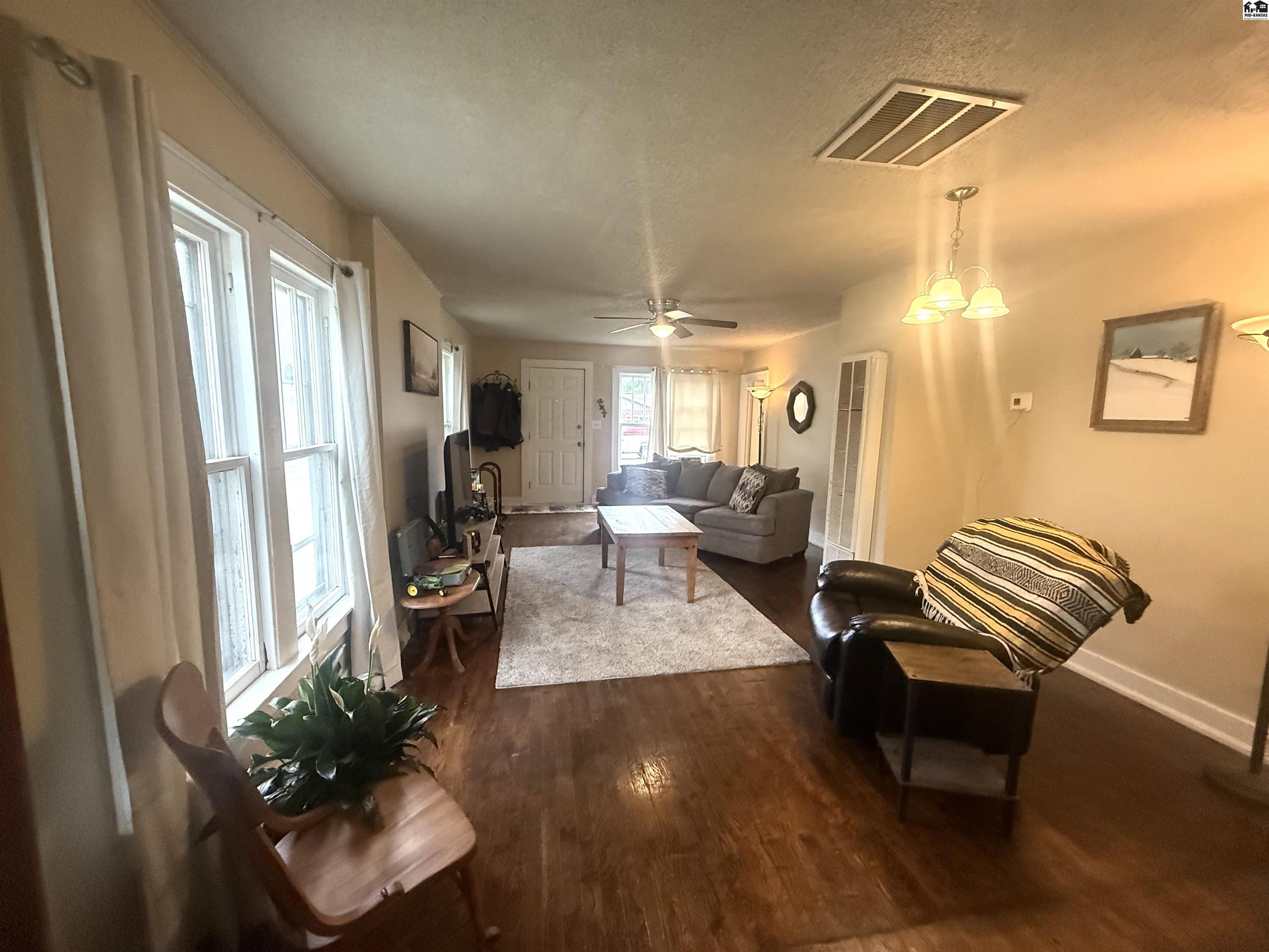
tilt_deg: -6.5
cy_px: 476
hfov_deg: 102.1
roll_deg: -1.2
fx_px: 513
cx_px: 634
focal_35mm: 14
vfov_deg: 85.7
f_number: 2.2
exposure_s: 1/120
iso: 640
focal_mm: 2.22
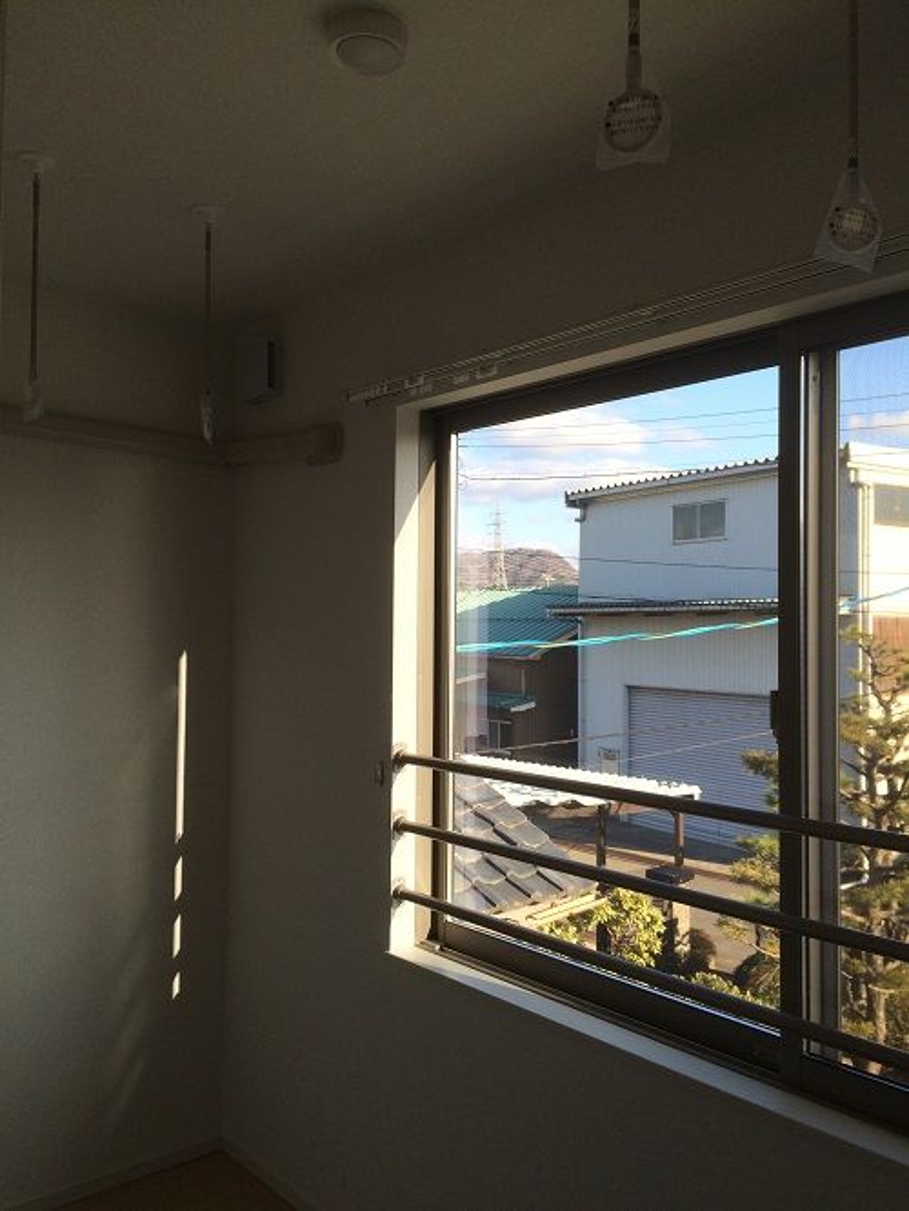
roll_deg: +0.8
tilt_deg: -0.3
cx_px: 454
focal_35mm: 29
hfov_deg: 48.3
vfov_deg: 61.6
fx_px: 1015
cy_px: 606
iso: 32
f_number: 2.2
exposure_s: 1/410
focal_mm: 4.15
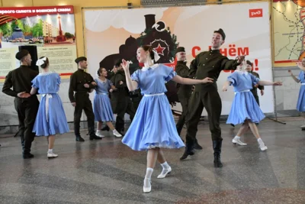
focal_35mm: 45
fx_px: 381
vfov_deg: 29.9
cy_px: 102
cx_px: 152
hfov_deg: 43.6
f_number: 5
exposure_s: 1/125
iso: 4000
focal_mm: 30
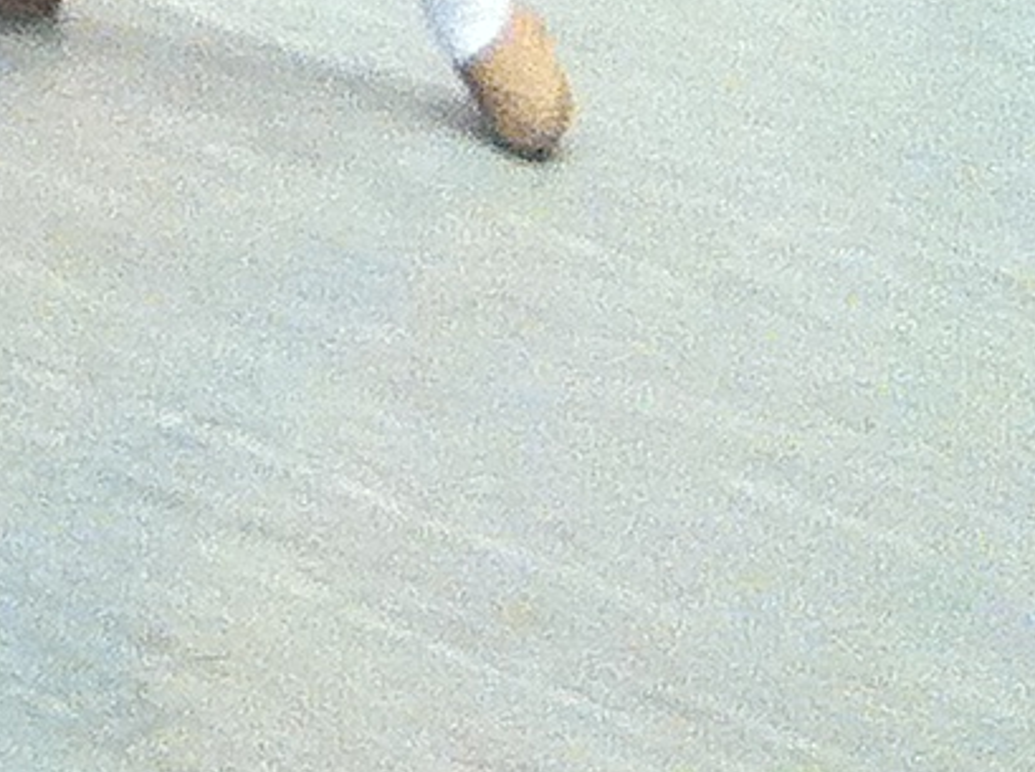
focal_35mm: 222
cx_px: -1597
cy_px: -1149
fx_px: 6624
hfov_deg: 8.1
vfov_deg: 6.3
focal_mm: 3.85
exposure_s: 1/15
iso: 160
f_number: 2.8
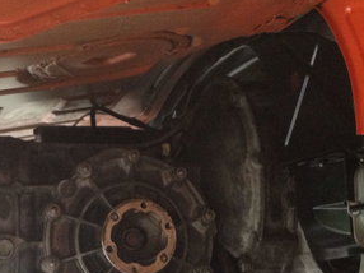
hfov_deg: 20.9
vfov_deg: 15.6
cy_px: 198
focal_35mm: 94
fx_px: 988
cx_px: 150
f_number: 2.4
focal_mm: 4.28
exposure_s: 1/20
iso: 250
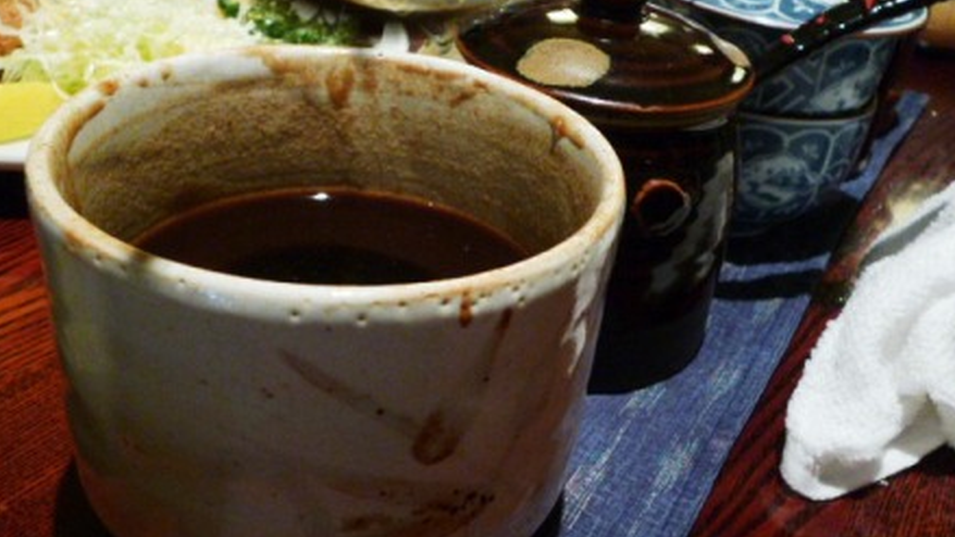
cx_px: 474
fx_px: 1013
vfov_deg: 29.7
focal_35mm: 40
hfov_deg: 50.5
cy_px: 313
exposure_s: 1/8
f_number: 3.5
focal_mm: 6.4
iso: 400
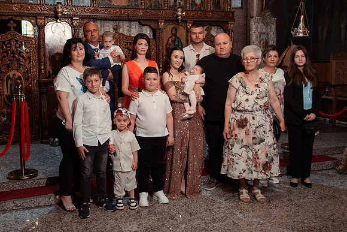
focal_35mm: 38
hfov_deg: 50.1
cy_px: 105
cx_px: 156
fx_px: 371
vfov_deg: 34.6
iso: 1600
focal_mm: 35
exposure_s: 1/250
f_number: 2.8
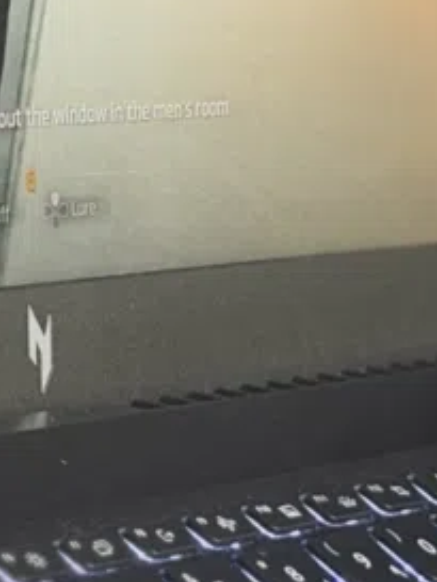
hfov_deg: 6.2
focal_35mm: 240
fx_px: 4037
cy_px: -31
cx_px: 281
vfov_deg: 8.2
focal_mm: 6.76
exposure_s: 1/40
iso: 500
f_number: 1.78
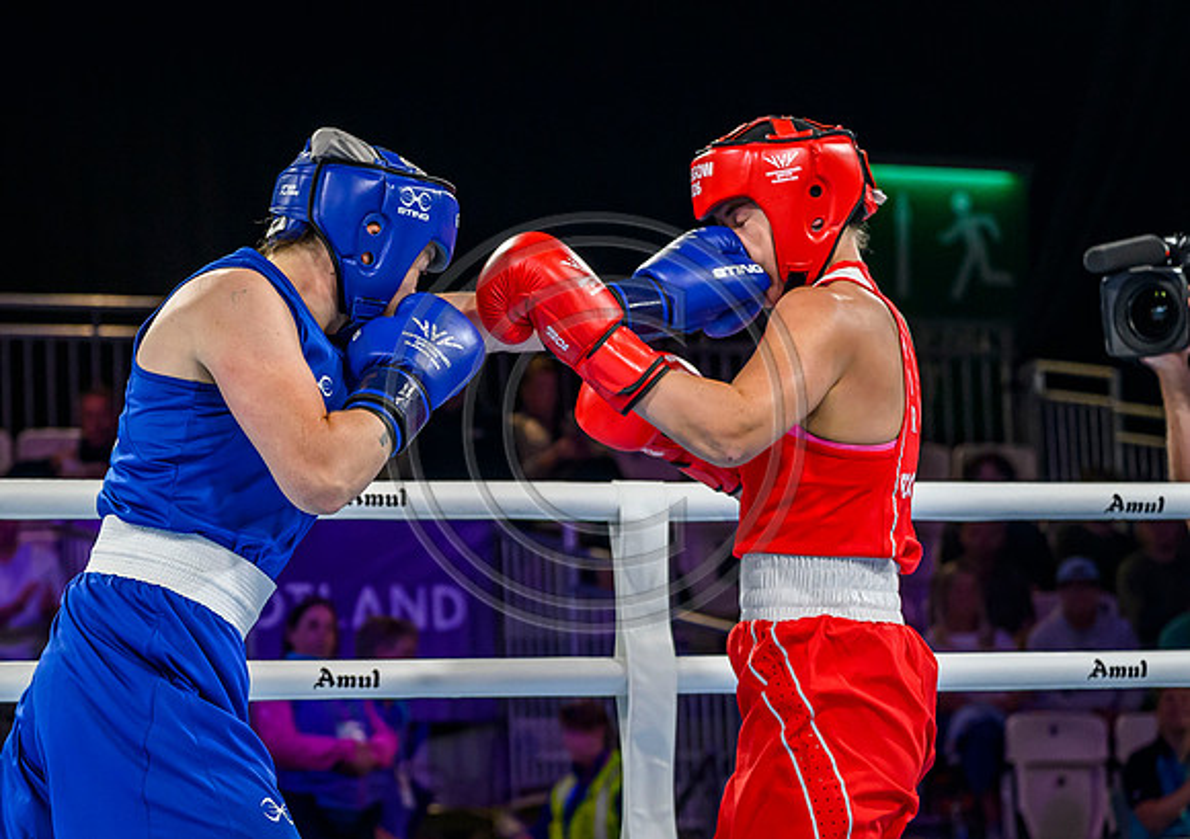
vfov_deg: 10.4
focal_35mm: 137
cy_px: 394
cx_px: 175
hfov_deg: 14.5
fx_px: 4626
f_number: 3.5
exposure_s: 1/1600
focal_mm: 70
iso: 2500
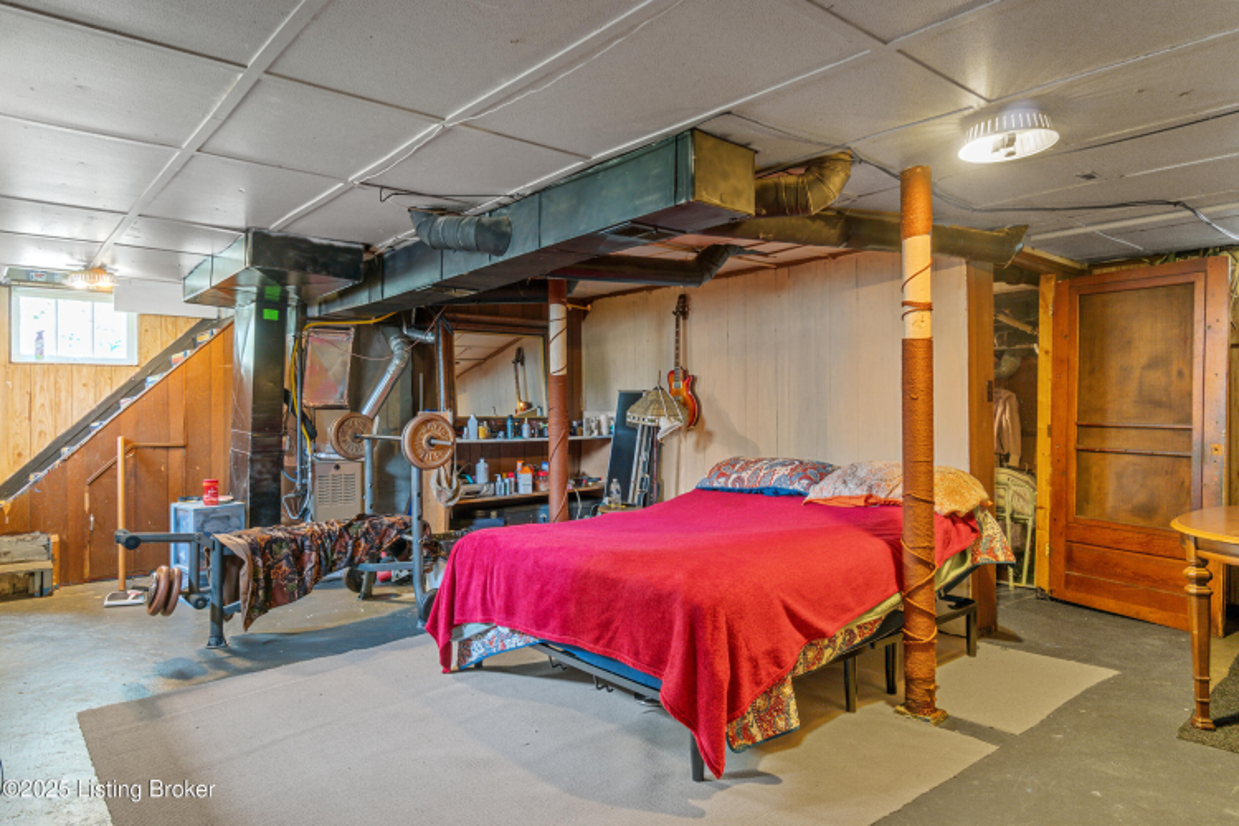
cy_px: 413
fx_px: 723
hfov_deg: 81.2
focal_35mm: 21
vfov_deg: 59.5
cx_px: 620
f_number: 9
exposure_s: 3.2
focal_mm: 14
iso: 400
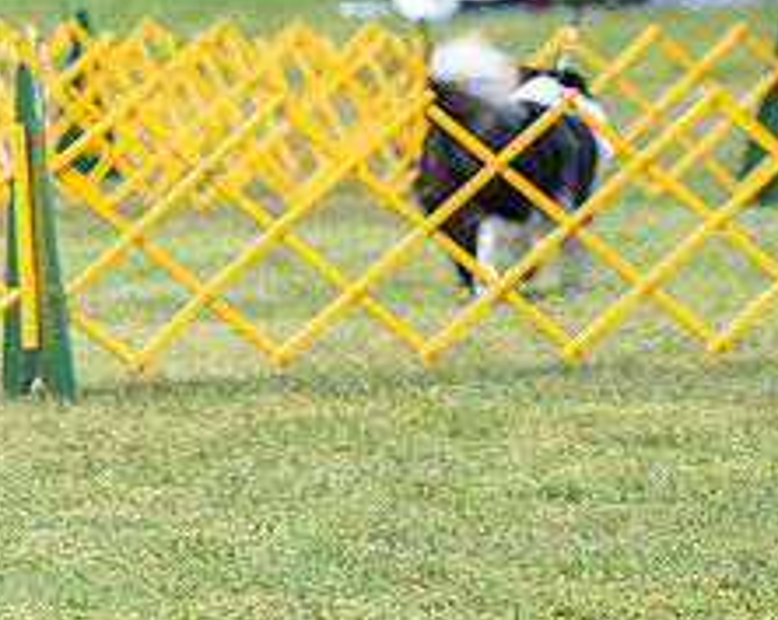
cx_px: 1082
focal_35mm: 424
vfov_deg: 3.6
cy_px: -67
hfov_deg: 4.5
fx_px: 9750
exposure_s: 1/800
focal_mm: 123
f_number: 4
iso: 100
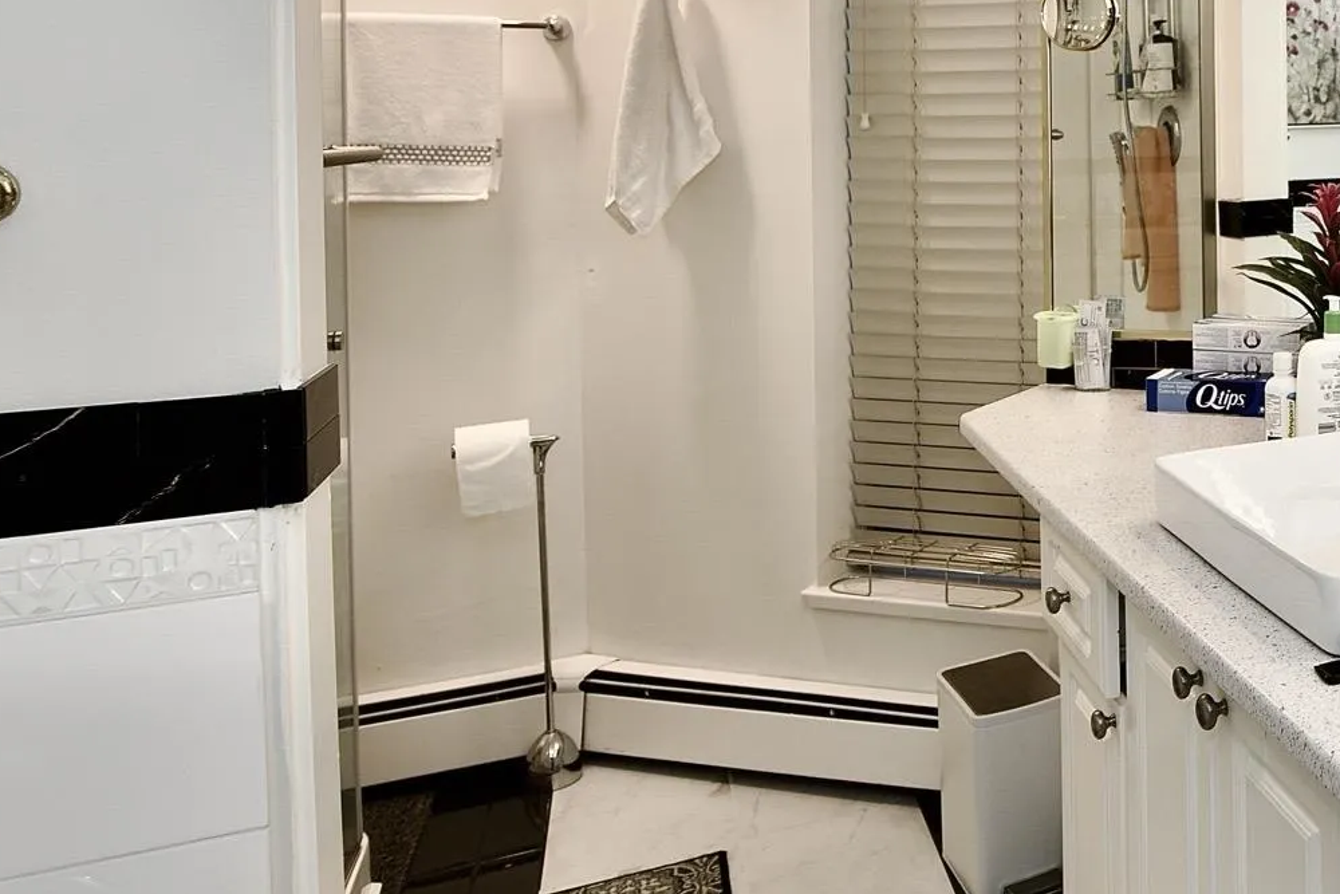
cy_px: 126
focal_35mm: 35
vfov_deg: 36.0
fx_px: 1303
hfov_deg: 43.5
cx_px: 1440
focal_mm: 14
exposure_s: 1/50
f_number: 3.5
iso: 100
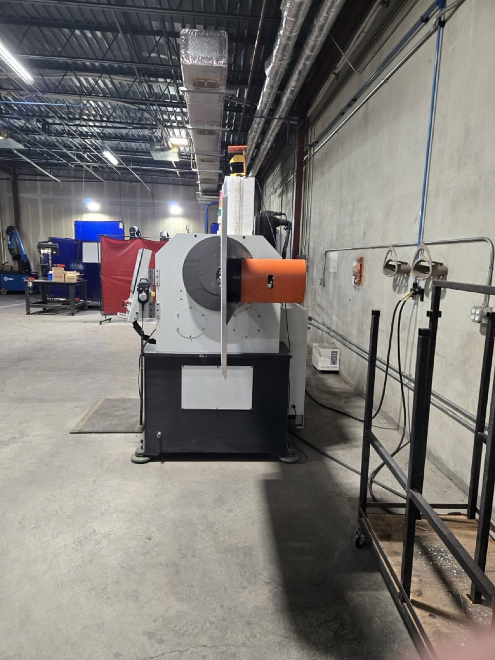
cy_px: 330
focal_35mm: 23
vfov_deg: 73.9
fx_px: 439
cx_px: 248
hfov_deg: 58.9
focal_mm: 5.4
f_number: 1.8
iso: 400
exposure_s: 1/120
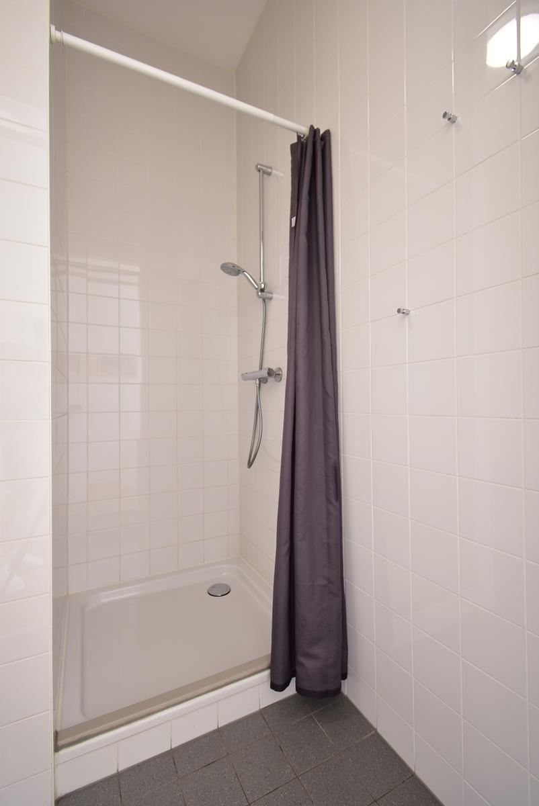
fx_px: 336
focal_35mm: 15
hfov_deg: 77.4
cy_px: 403
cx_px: 270
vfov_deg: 100.3
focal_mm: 10
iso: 100
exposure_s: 1/5
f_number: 4.5
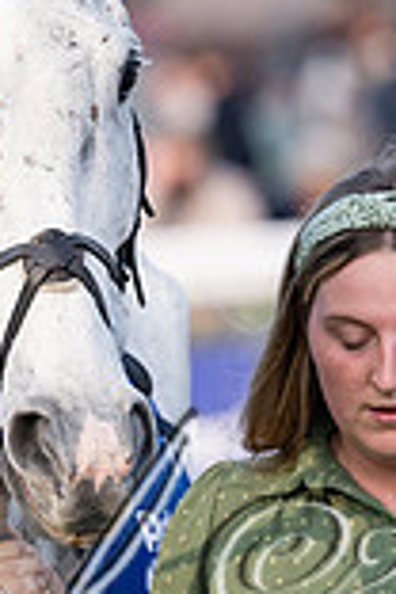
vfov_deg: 2.3
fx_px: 14535
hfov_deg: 1.6
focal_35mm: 881
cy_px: 250
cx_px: 76
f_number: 4
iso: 800
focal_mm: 185
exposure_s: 1/2500
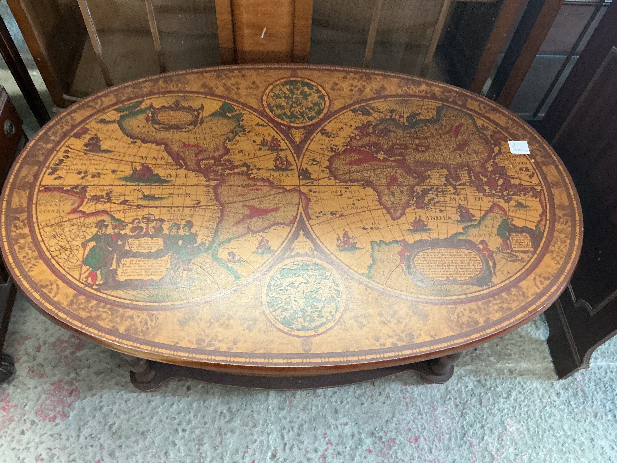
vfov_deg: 48.2
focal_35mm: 29
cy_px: 232
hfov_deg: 61.7
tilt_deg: -56.7
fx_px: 517
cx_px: 308
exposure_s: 1/50
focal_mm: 3
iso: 160
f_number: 1.8
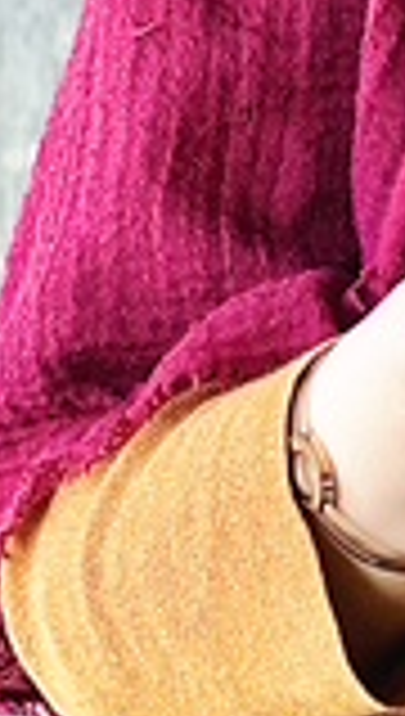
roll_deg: -1.1
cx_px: 914
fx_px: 6403
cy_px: -306
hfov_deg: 3.6
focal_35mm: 337
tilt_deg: -5.0
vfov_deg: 6.3
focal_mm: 9
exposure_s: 1/40
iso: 125
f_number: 2.8
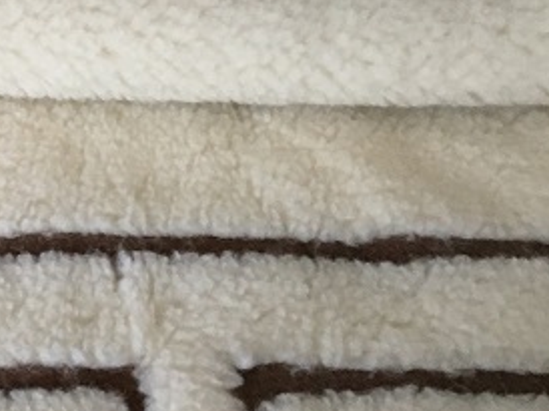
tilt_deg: -41.6
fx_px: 1680
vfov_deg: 13.8
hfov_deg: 16.7
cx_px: -291
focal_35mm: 106
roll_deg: +1.1
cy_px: 38
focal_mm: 4.15
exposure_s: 1/33
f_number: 2.2
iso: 125
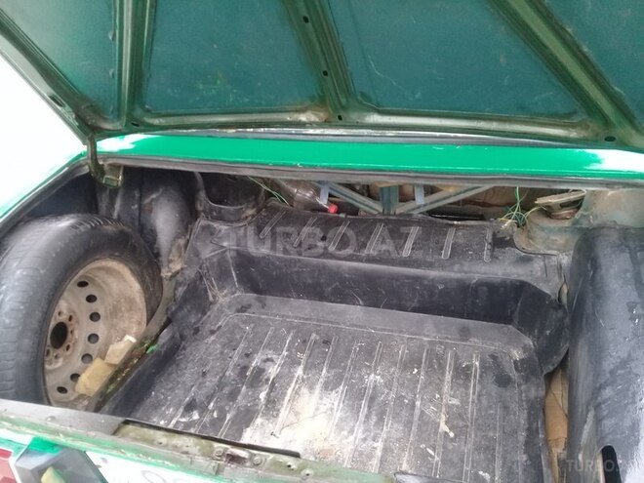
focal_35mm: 31
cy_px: 242
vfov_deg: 45.4
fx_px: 577
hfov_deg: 58.4
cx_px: 322
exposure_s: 1/33
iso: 100
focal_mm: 3.3
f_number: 2.2
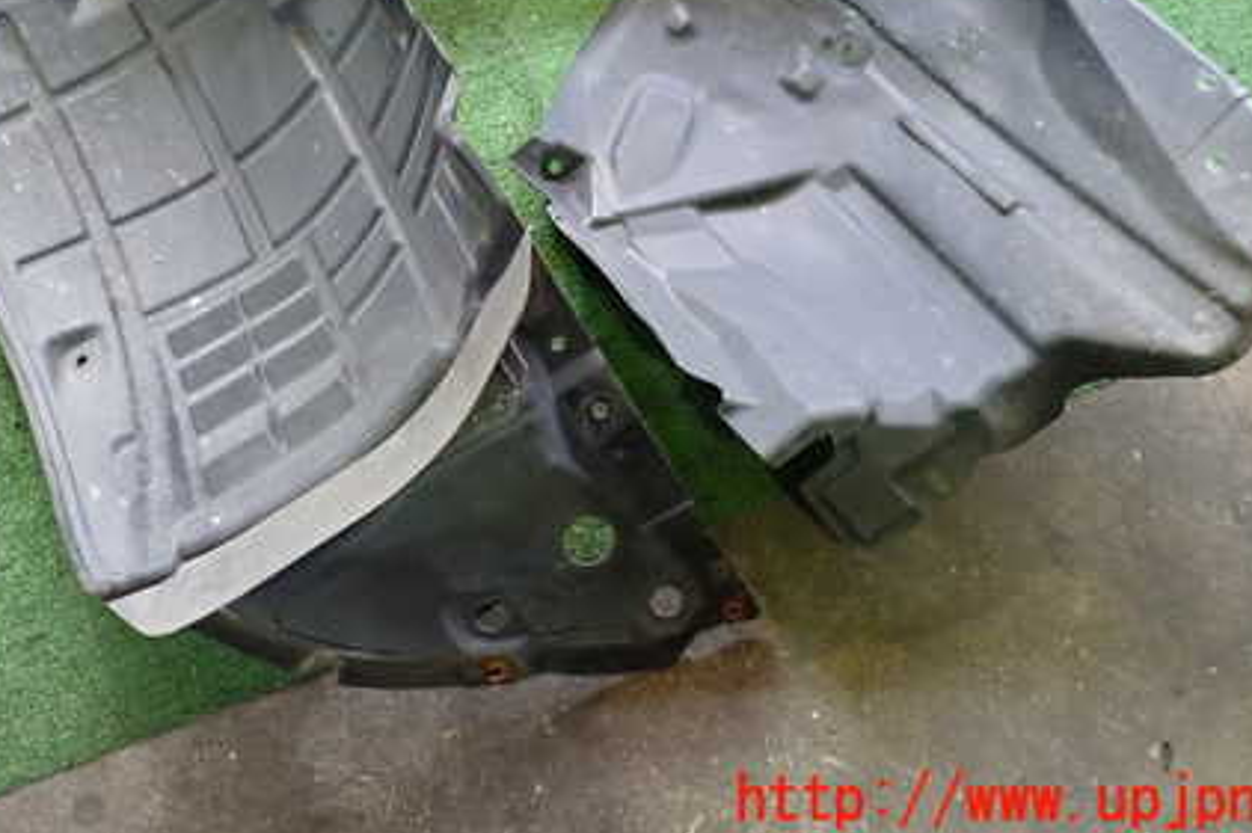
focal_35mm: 37
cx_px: 516
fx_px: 1286
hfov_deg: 51.6
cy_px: 172
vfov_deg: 34.8
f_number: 2
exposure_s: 1/30
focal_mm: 4.5
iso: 320
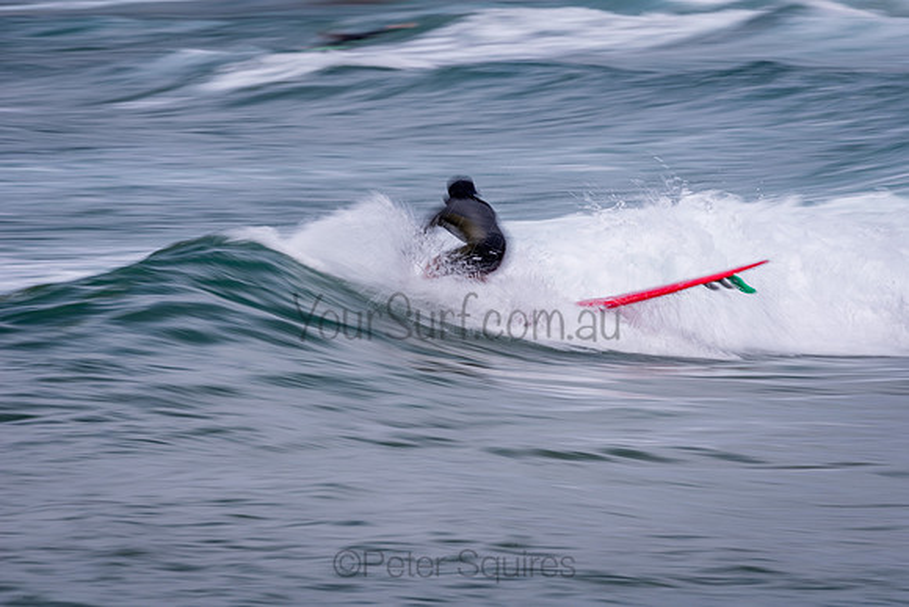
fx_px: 12627
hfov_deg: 4.1
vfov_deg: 2.8
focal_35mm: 500
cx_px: 454
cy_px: 304
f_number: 18
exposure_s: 1/20
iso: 64
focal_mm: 500
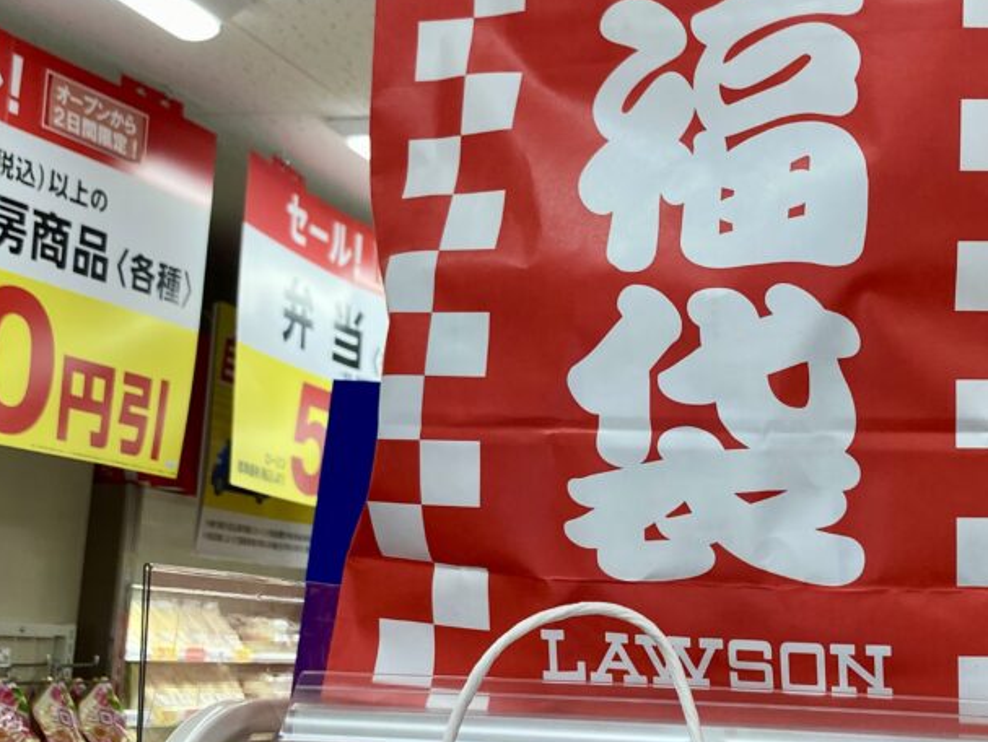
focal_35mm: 59
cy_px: 394
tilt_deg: +9.6
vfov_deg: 24.8
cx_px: 737
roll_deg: -3.3
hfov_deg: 32.1
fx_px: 1685
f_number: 1.8
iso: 40
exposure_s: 1/100
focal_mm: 3.99
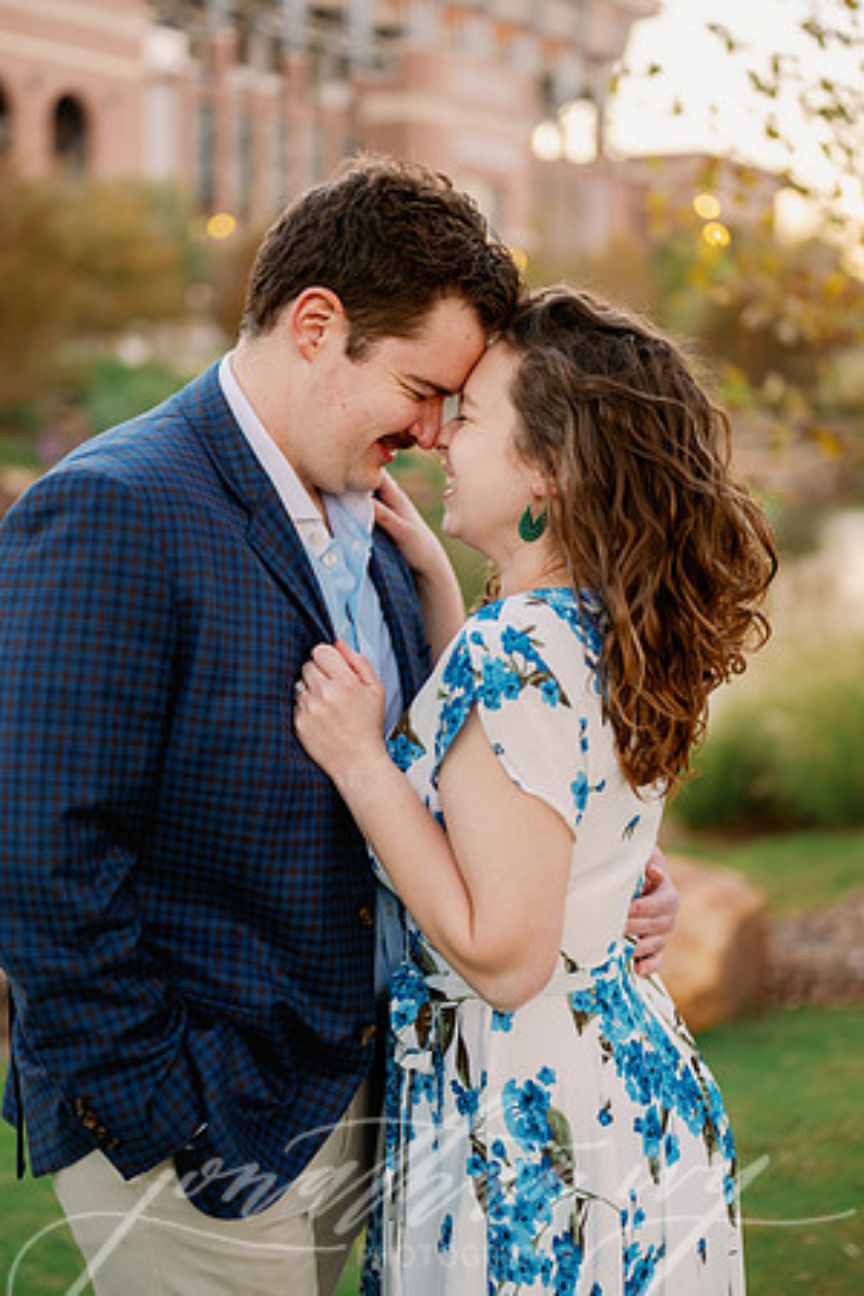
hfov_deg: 27.0
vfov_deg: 39.6
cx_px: 432
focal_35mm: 50
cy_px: 648
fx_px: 1800
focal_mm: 50
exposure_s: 1/500
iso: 640
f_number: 2
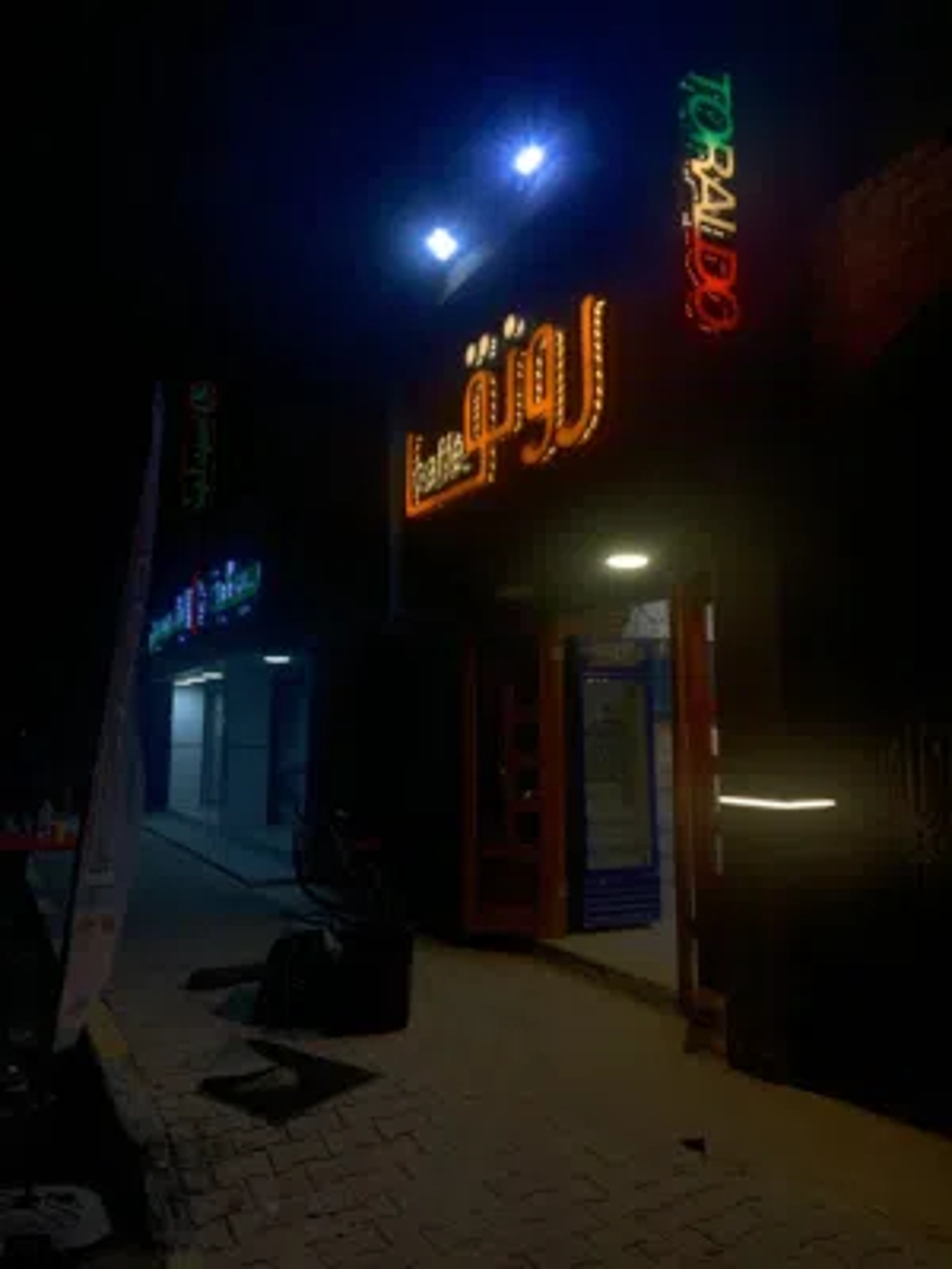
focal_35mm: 26
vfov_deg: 67.3
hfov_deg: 53.1
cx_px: 476
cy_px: 634
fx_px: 953
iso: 32
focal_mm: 4.25
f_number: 1.8
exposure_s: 1/100
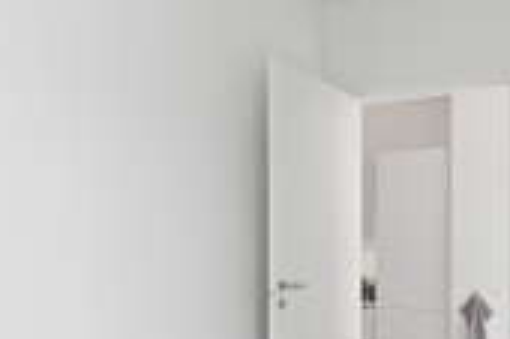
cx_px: 327
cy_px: 297
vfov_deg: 27.0
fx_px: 683
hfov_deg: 40.6
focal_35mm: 48
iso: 200
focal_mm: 13
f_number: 8
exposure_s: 1/8
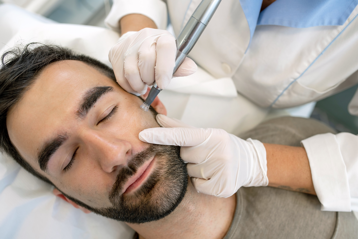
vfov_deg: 37.9
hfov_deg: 54.4
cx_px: 179
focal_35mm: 35
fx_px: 348
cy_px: 120
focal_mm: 35
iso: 250
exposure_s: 1/125
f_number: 3.5
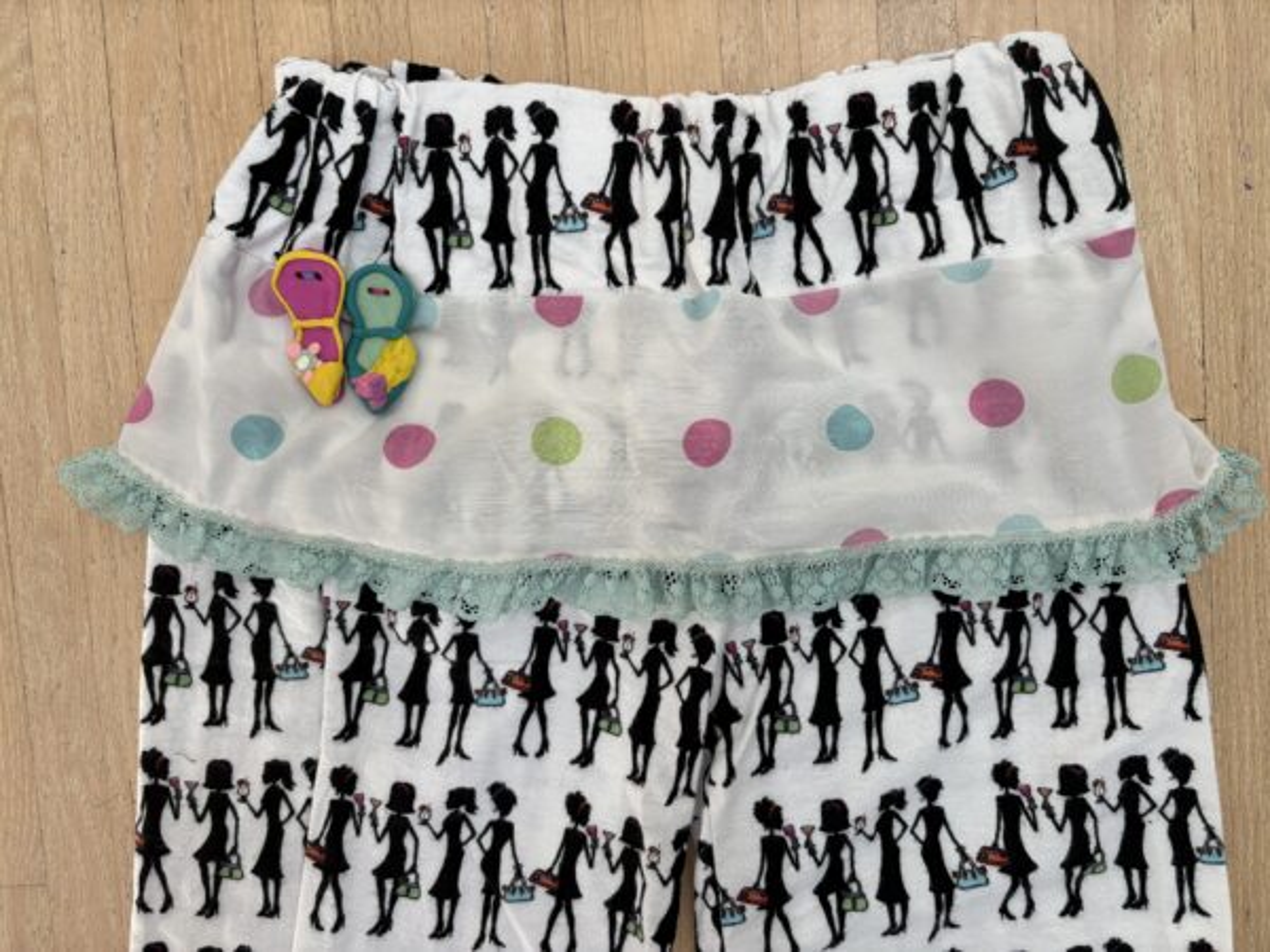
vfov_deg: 53.1
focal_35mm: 26
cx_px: 635
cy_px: 476
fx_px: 954
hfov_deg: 67.3
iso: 80
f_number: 1.6
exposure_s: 1/120
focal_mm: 5.96
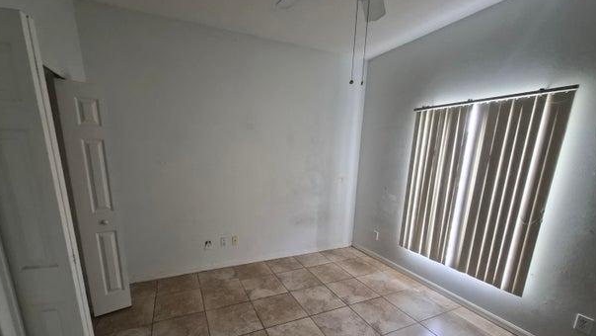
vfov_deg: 69.5
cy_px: 210
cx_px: 286
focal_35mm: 15
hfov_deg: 102.9
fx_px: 237
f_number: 2.2
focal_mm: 1.7
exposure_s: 1/60
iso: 250
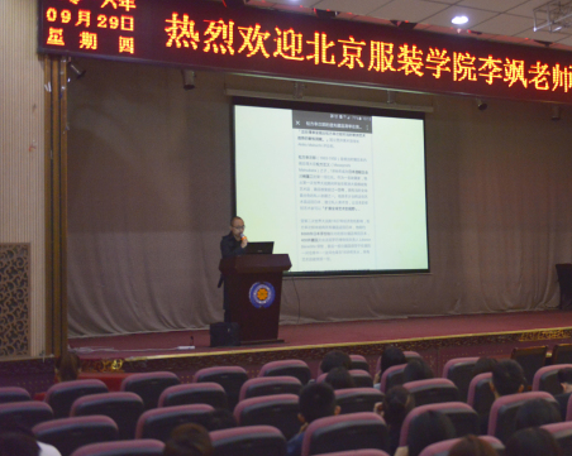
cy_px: 219
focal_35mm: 54
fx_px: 914
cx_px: 410
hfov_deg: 34.2
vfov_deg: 28.1
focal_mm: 40
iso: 2000
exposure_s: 1/250
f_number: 2.8
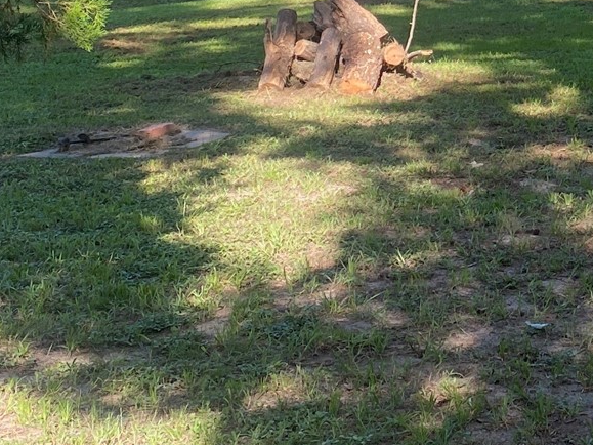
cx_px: 617
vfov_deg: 15.2
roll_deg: -2.1
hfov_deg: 20.5
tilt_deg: -3.2
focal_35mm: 92
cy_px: -147
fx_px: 1576
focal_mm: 4.25
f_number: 1.8
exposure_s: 1/363
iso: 32
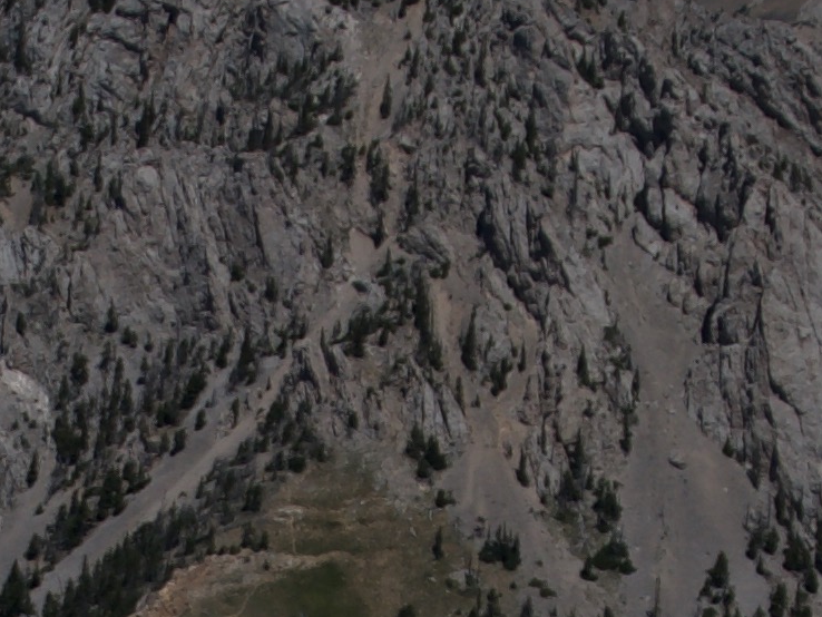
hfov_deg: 11.3
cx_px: 69
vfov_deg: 8.4
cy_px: 970
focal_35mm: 173
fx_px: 4109
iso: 200
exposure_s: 1/3200
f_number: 3.5
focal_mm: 18
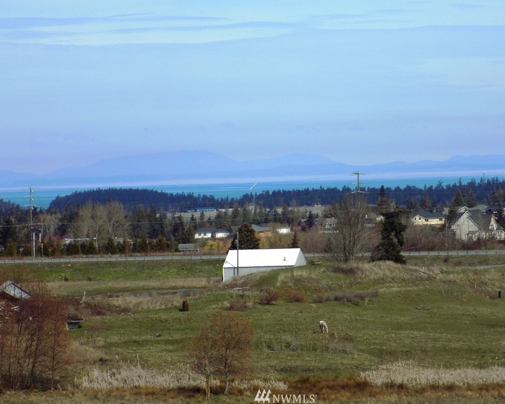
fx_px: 2794
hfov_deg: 10.3
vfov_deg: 8.3
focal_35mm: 187
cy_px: 201
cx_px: 286
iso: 80
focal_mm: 29.9
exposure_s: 1/640
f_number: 5.3
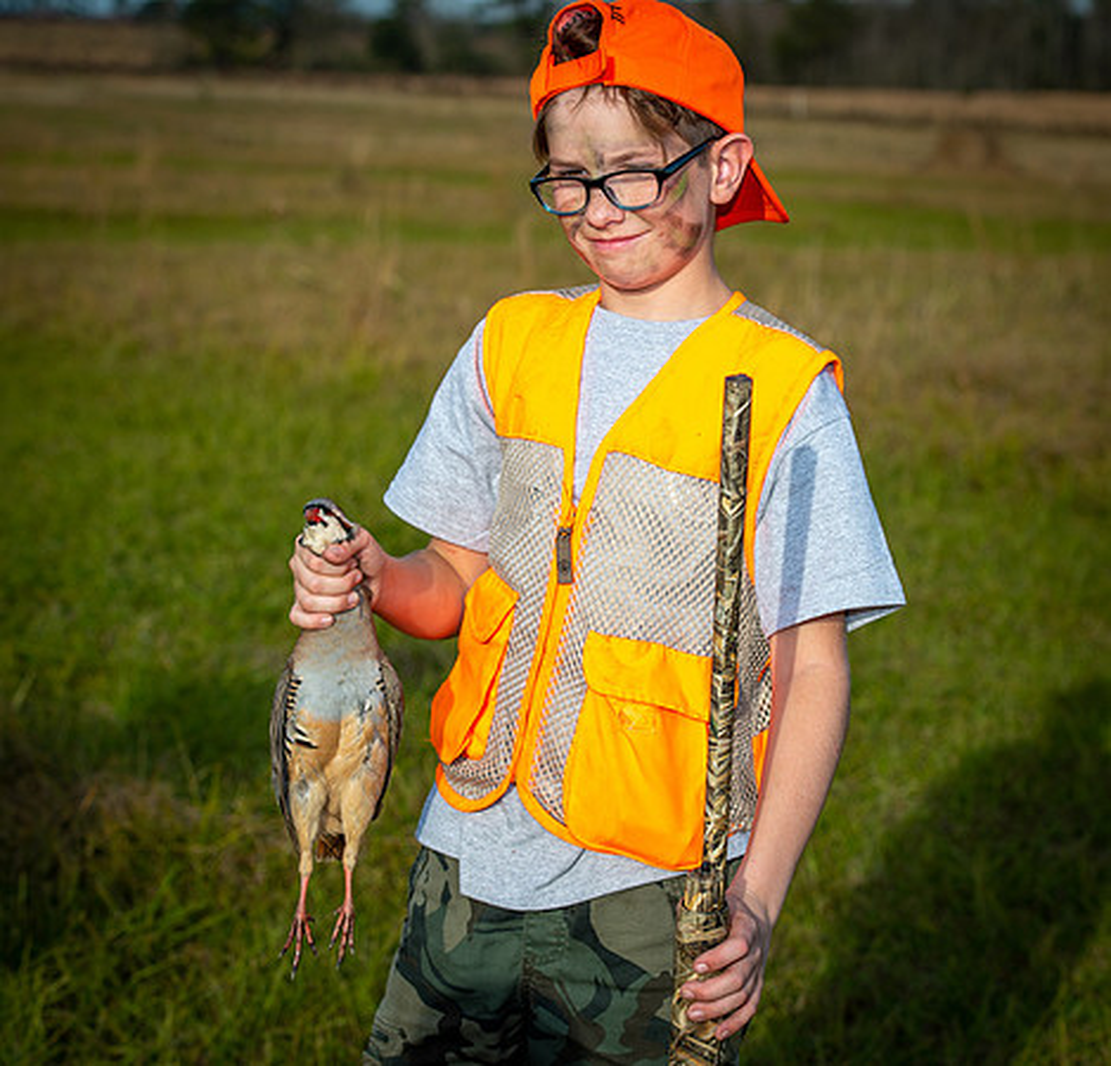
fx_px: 3334
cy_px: 533
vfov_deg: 18.2
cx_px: 627
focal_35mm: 94
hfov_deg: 18.9
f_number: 5.6
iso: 100
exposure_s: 1/500
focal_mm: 75
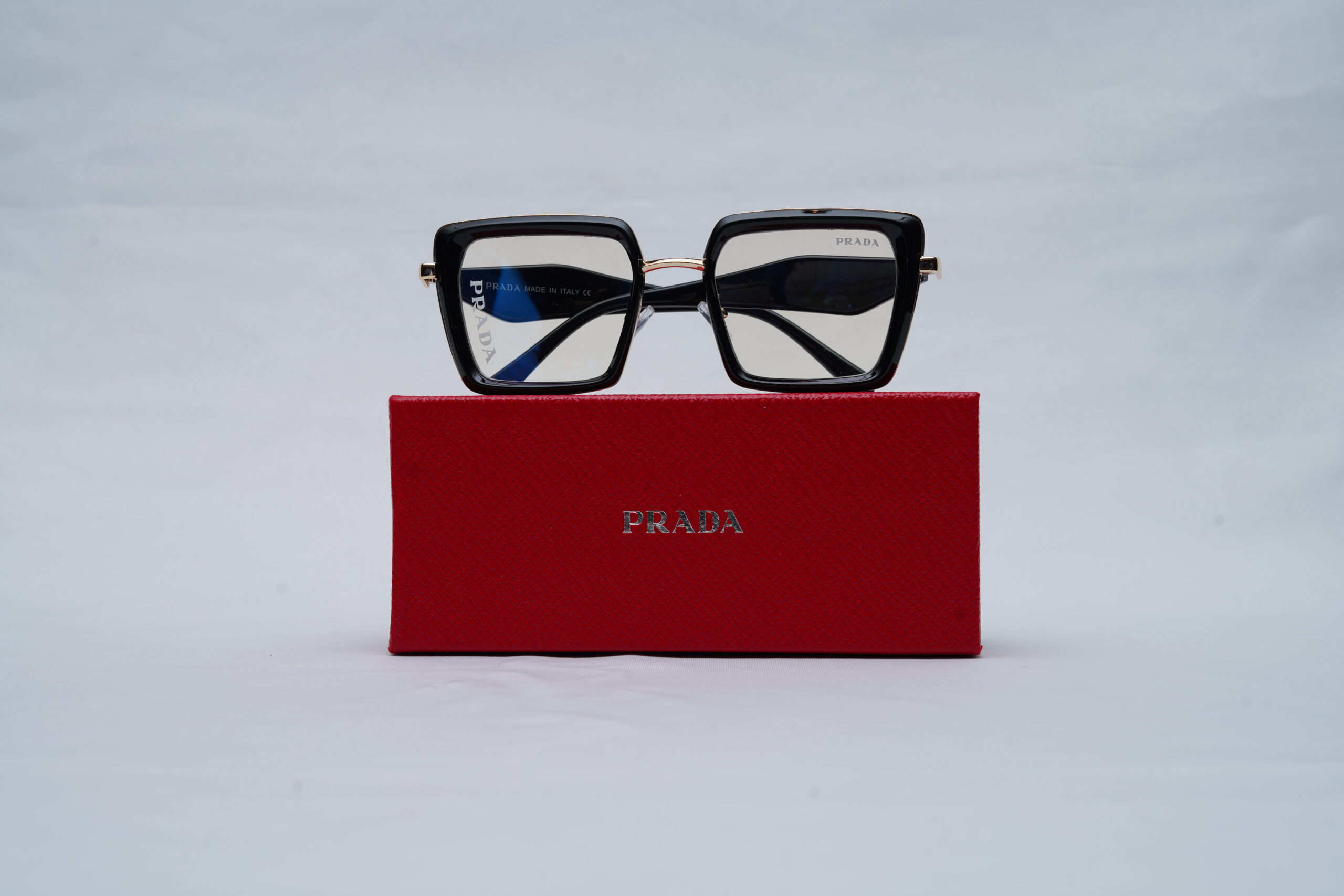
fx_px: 1867
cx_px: 672
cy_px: 448
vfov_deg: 27.0
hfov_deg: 39.6
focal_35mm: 50
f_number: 9
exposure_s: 1/160
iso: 100
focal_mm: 50
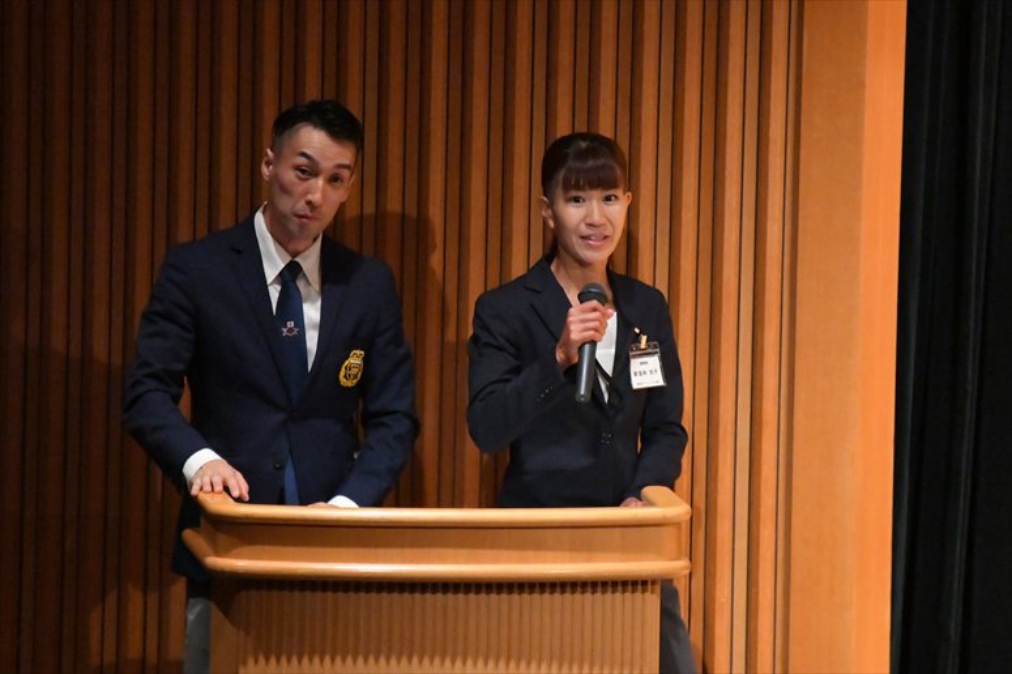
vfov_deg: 3.1
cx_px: 506
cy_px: 337
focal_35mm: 450
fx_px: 12644
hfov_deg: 4.6
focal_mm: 300
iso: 16000
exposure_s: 1/400
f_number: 5.6
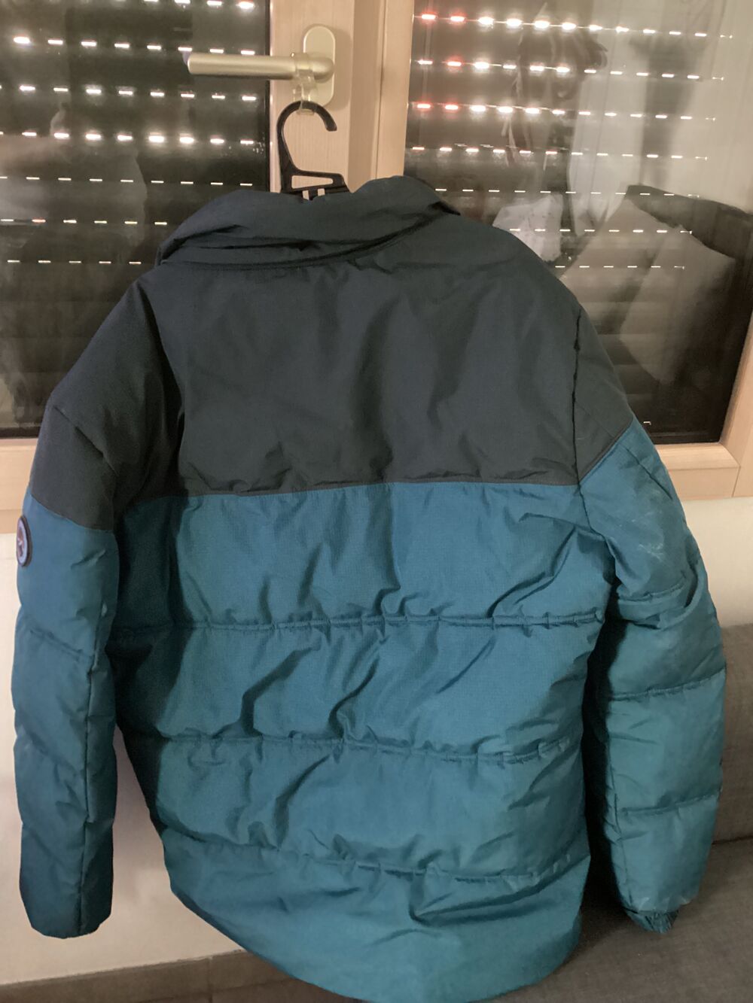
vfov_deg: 58.3
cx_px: 376
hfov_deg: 45.4
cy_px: 502
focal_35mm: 31
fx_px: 899
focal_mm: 3.3
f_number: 2.4
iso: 640
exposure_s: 1/15
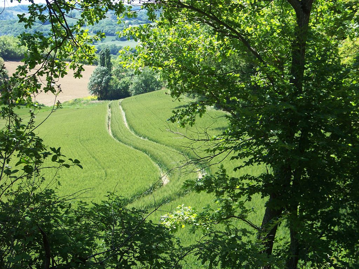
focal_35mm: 87
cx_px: 180
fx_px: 902
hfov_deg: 22.5
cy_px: 134
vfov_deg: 17.0
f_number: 3.2
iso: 64
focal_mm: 14.6
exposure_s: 1/320
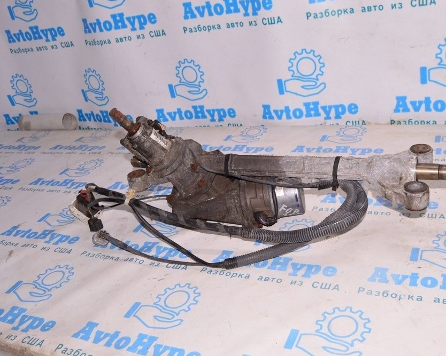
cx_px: 262
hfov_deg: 47.7
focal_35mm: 38
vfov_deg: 39.2
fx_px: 502
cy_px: 177
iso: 1600
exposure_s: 1/200
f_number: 8
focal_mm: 22
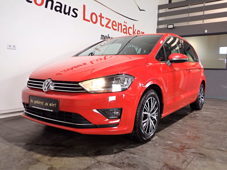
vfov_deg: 46.8
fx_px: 197
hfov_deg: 60.0
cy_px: 85
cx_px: 114
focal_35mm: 30
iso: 250
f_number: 2.3
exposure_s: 1/30
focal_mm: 5.4
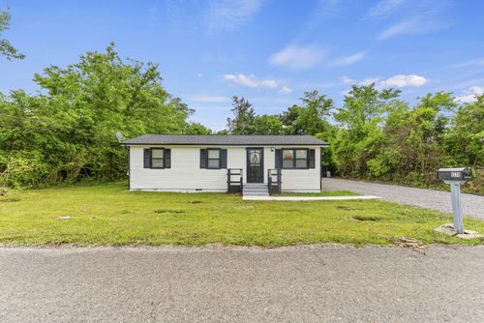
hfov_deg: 104.2
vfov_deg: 81.3
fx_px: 188
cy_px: 162
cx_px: 242
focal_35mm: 14
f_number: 4.5
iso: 640
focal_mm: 14
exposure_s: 1/500
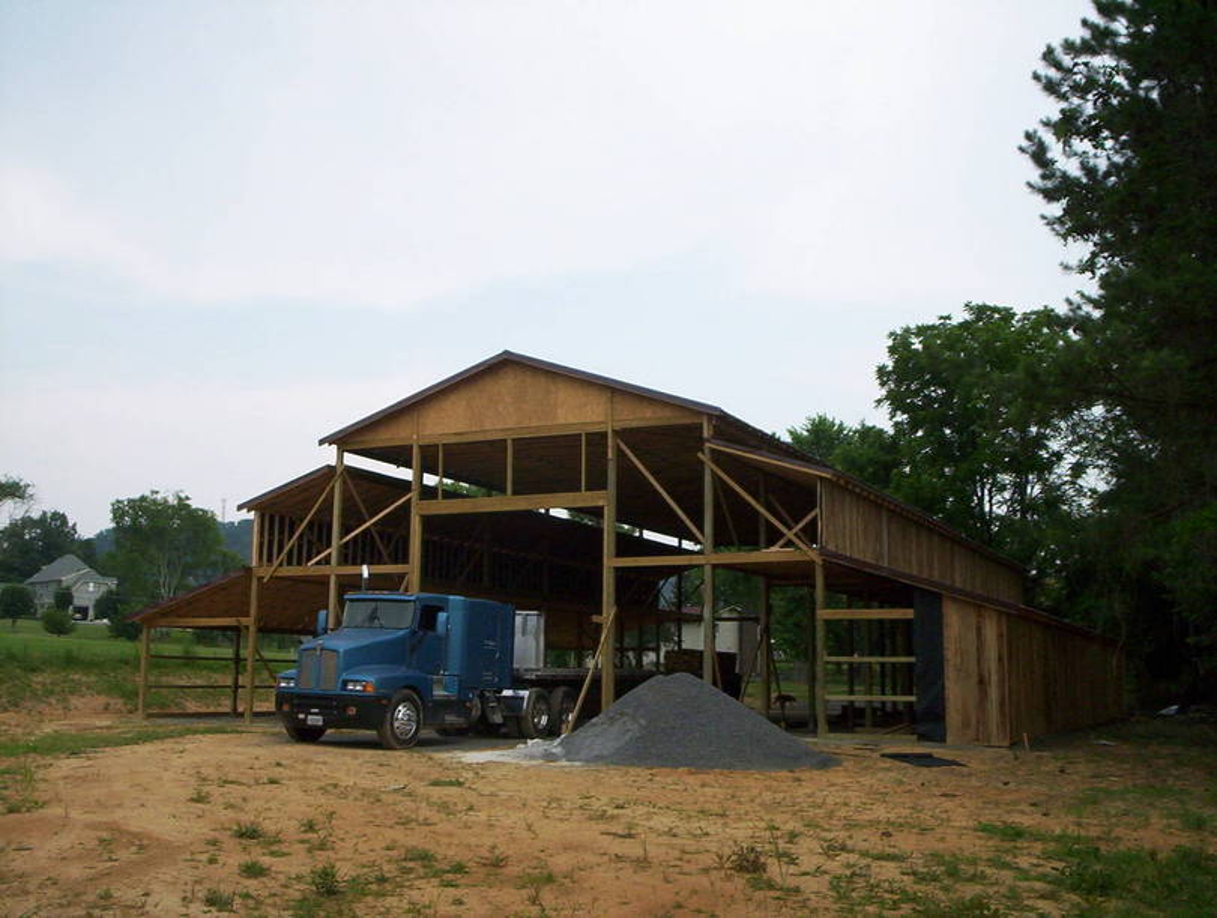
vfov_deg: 37.8
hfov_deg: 48.9
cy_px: 459
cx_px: 608
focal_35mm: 38
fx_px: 1339
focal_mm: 4.99
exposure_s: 1/351
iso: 100
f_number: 4.5
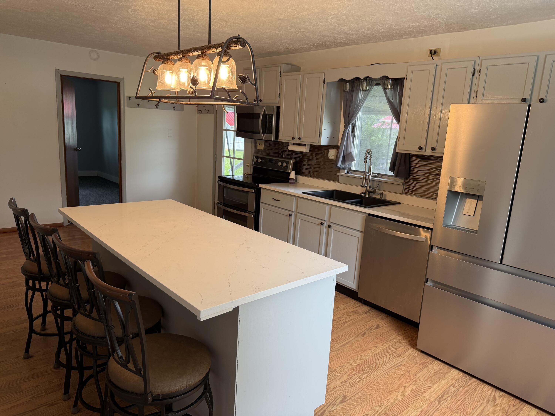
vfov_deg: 56.8
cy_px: 208
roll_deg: -4.1
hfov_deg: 71.6
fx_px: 385
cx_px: 278
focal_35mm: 24
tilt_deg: -10.8
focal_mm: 6.76
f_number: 1.78
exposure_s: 1/121
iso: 125
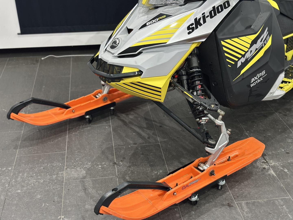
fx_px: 406
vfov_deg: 30.3
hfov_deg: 39.7
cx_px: 146
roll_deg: +1.3
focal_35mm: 48
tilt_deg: -28.7
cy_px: 110
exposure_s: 1/100
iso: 125
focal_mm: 6.86
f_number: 1.78
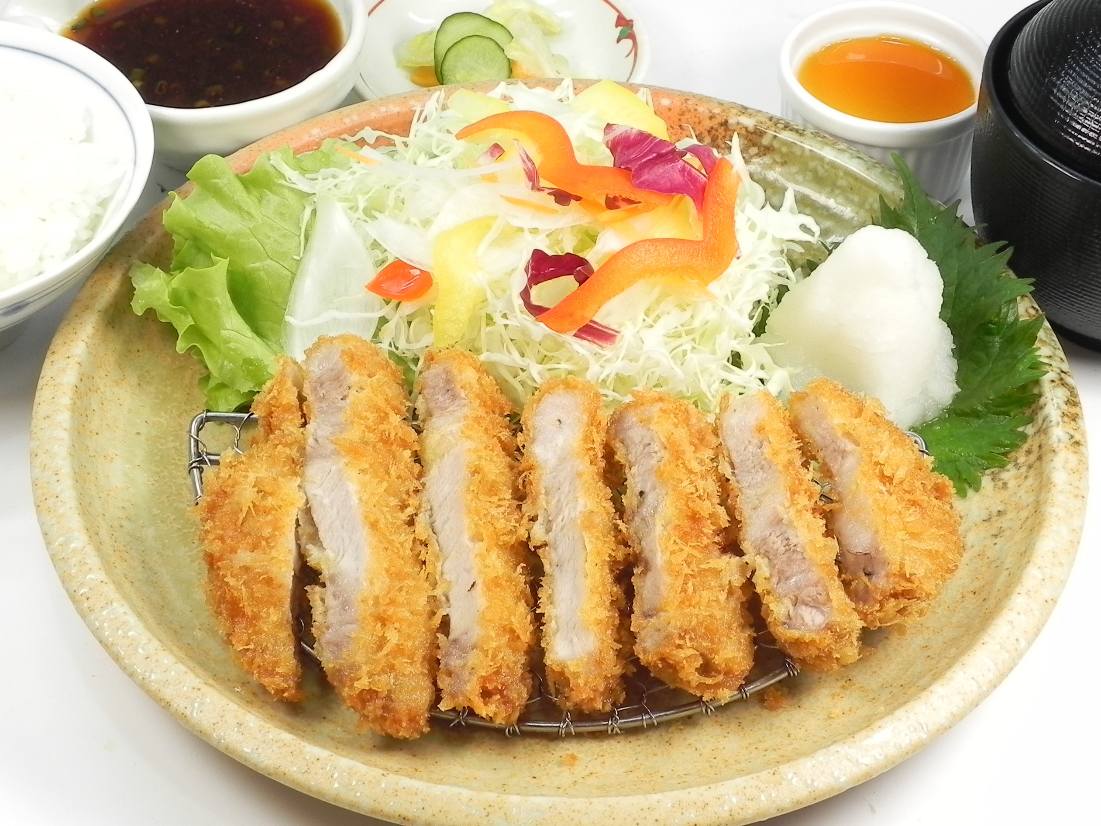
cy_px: 413
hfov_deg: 41.2
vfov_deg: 31.5
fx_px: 1463
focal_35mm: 46
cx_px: 550
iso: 160
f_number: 5
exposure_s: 1/30
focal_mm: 8.2
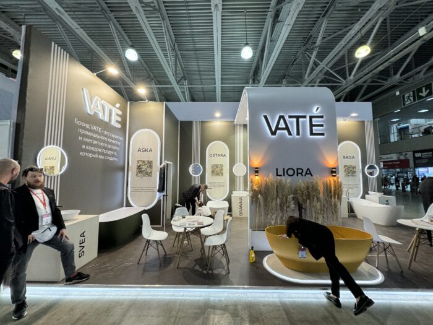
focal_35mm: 14
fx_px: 175
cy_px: 162
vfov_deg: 85.7
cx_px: 216
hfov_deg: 102.1
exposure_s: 1/100
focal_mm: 2.22
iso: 125
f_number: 2.2
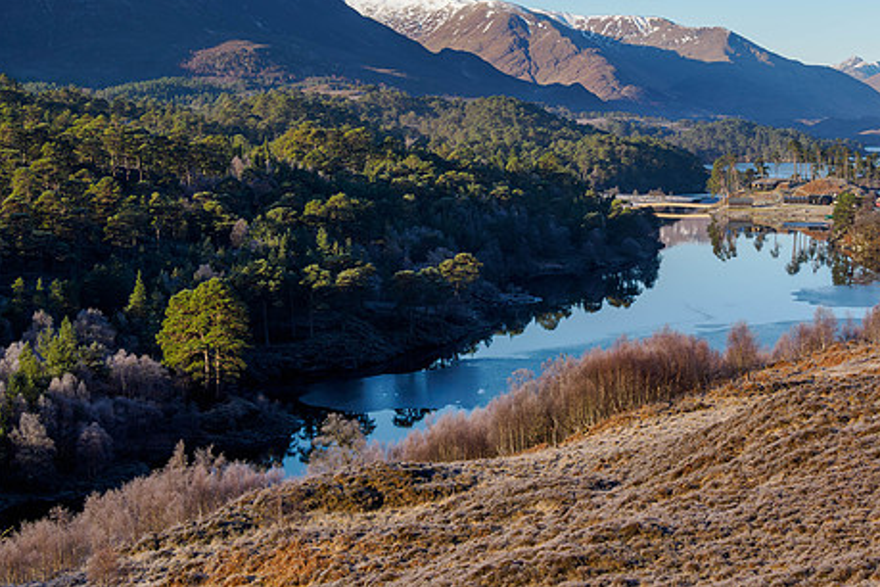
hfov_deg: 22.1
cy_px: 191
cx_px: 548
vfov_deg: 14.8
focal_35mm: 92
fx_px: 2249
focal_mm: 35
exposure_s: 1/400
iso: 200
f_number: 7.1
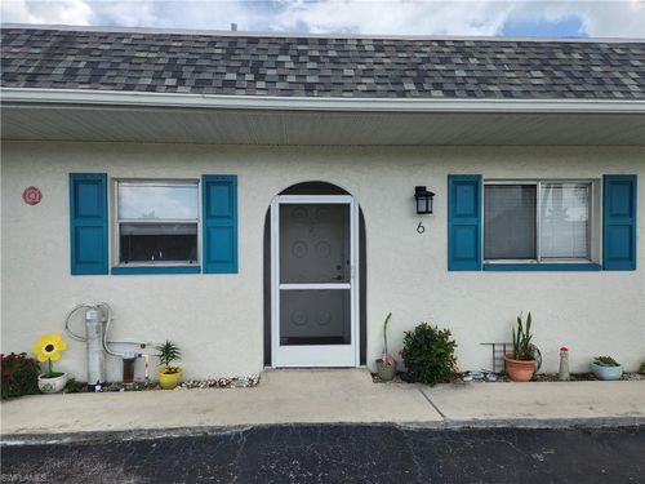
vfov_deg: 58.9
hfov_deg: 73.9
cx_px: 322
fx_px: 429
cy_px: 242
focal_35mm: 23
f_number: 1.8
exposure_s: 1/843
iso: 20
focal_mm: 5.4
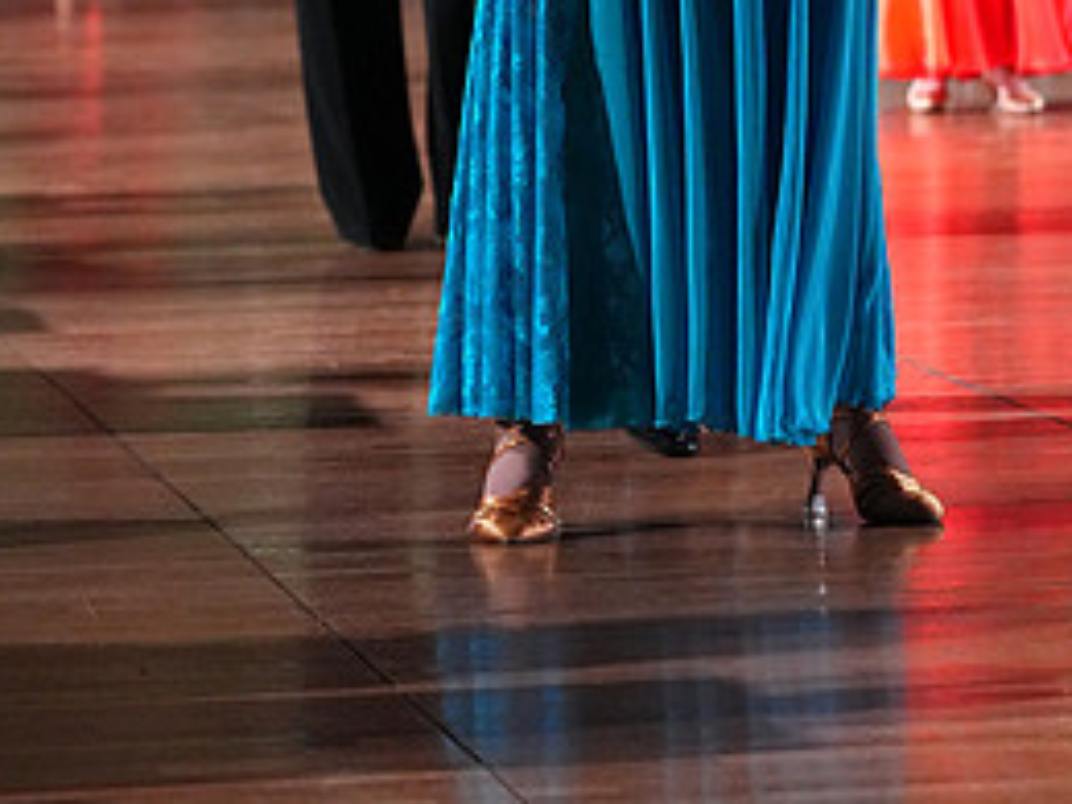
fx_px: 7897
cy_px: -334
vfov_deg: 5.8
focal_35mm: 255
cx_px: 707
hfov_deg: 7.8
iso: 8000
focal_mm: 119
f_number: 5
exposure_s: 1/400
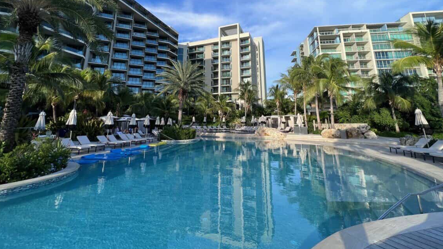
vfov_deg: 68.6
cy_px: 84
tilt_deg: +12.5
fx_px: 176
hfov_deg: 103.0
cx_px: 223
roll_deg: +0.3
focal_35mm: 15
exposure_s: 1/911
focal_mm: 1.57
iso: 32
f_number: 1.8
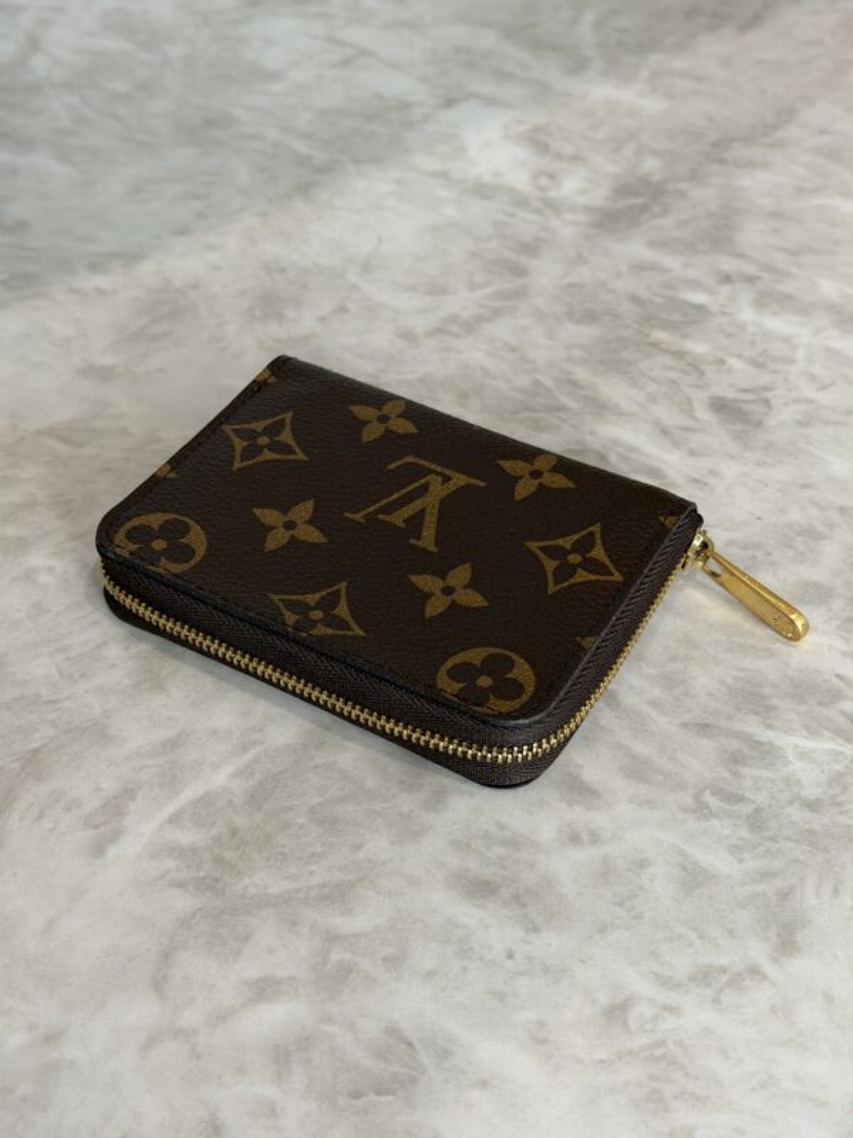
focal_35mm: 48
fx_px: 1577
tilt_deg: -45.1
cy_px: 569
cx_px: 426
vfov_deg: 39.7
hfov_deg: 30.3
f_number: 1.78
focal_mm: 6.76
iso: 50
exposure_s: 1/60
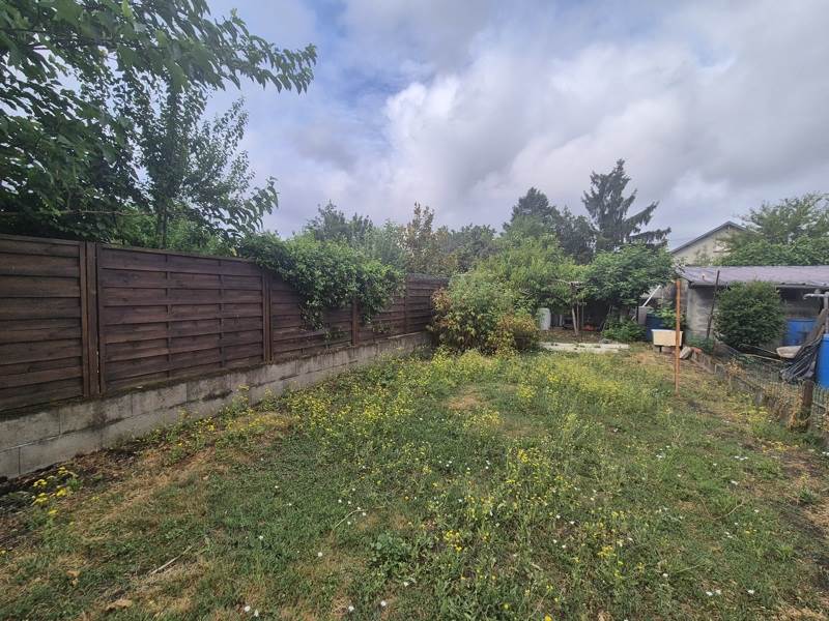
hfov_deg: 106.2
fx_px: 311
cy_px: 310
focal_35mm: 13
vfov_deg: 89.9
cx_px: 414
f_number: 2.2
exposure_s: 1/1752
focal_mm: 2.2
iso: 50
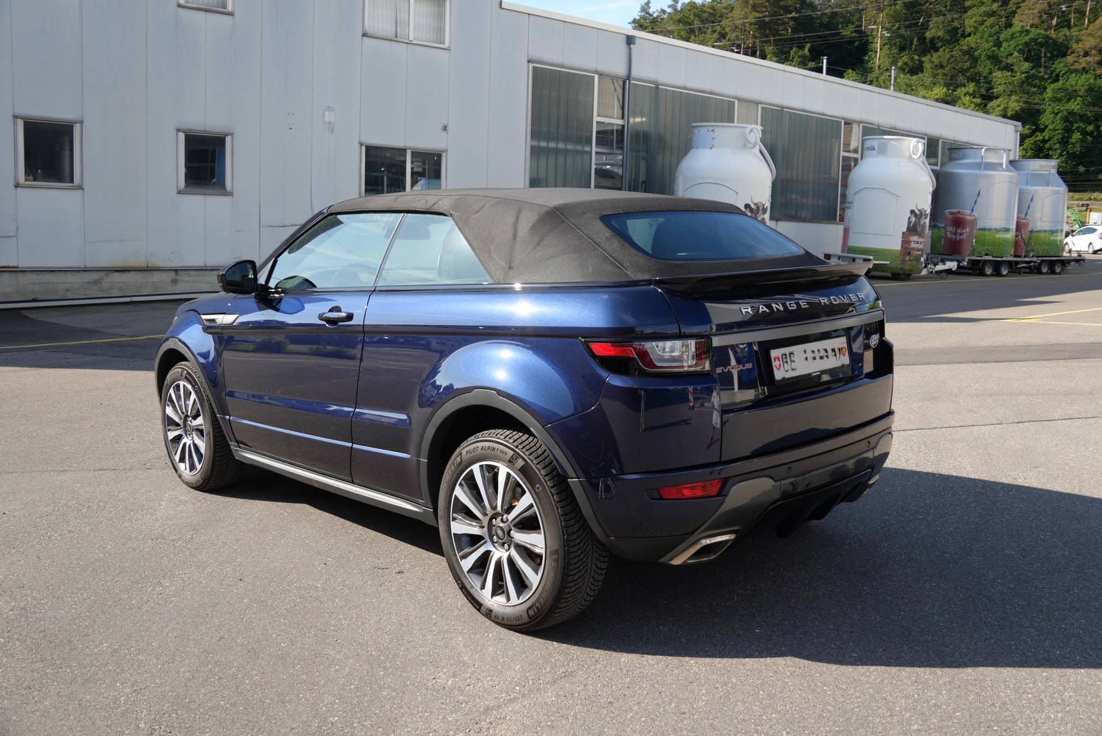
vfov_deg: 41.8
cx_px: 551
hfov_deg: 59.5
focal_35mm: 32
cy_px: 368
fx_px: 965
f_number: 4.5
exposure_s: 1/400
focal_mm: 21
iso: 100
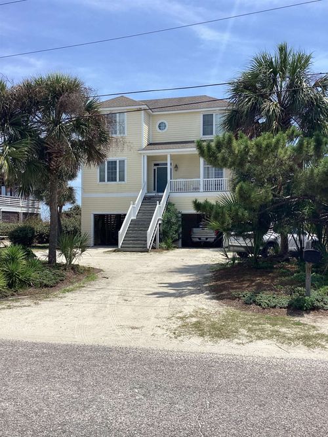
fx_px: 392
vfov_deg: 58.4
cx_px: 164
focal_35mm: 31
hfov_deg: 45.4
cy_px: 218
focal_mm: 3.3
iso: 25
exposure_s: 1/1852
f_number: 2.4
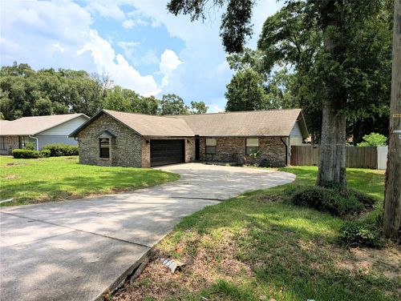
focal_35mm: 24
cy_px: 150
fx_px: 278
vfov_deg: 56.9
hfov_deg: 71.5
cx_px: 200
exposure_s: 1/1087
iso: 21
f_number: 1.68
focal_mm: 6.9
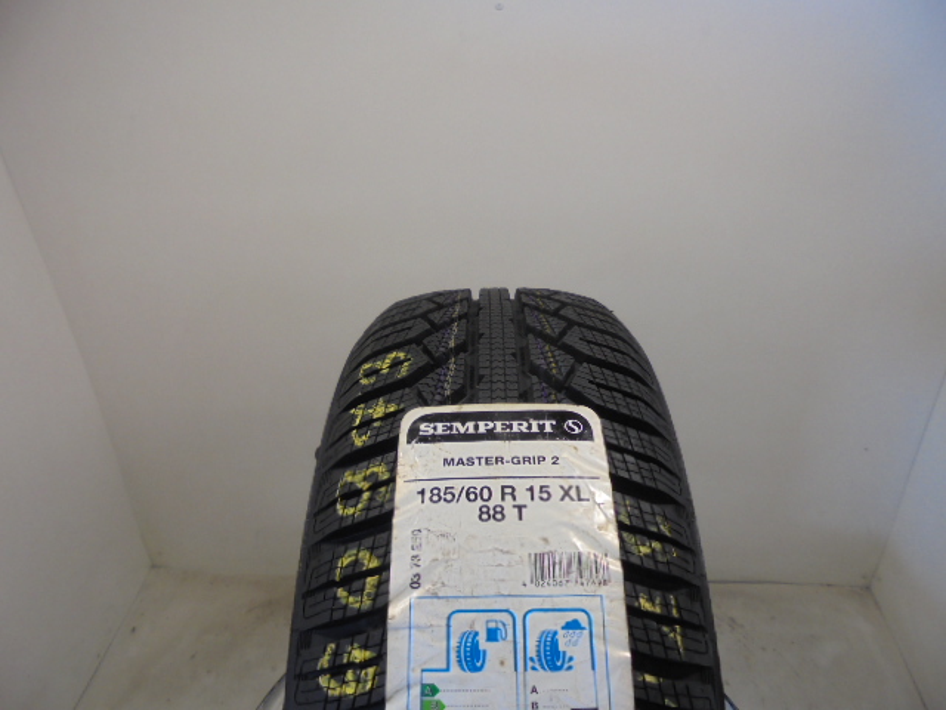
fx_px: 711
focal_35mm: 26
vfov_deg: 53.1
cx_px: 473
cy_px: 355
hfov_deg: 67.3
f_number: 3.5
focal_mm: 4.6
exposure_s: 1/60
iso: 100
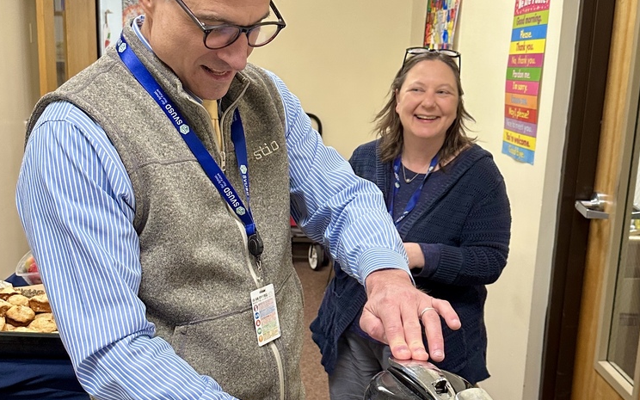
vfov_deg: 35.9
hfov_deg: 55.3
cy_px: 268
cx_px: 324
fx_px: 610
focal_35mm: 35
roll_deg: -2.7
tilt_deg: -13.0
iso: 250
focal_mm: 6.86
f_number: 1.78
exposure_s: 1/60
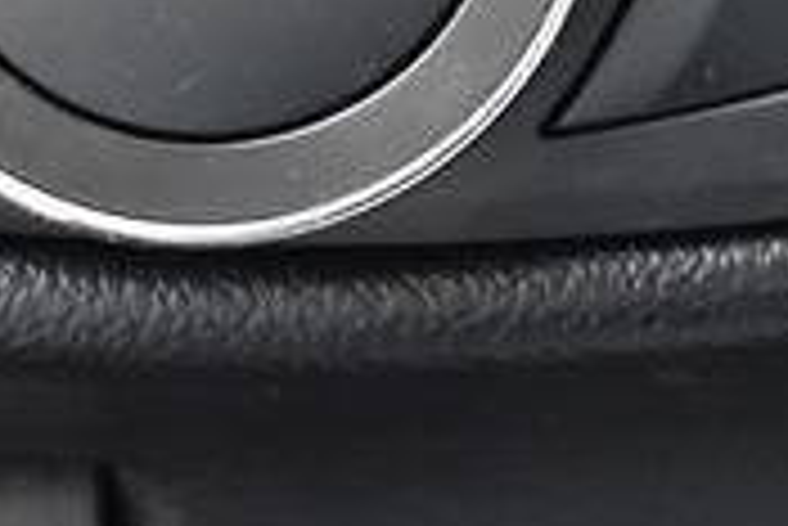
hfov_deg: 12.1
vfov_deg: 8.1
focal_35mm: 170
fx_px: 3720
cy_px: 76
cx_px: 603
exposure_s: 1/15
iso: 1600
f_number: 5
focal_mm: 31
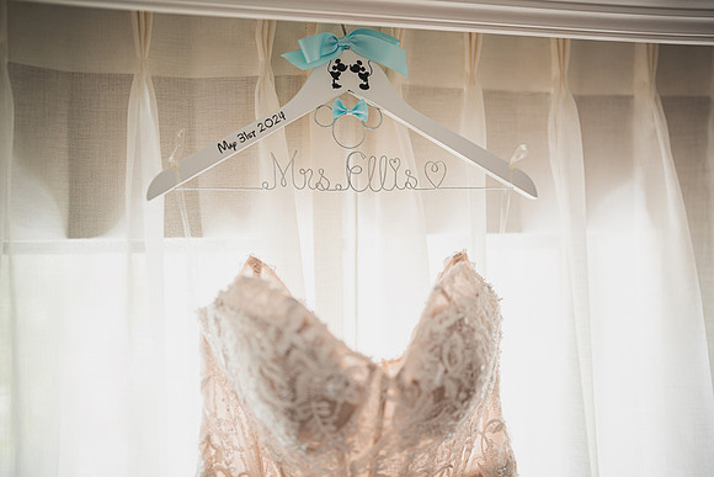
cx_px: 357
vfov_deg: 27.0
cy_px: 238
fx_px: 992
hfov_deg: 39.6
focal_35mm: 50
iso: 400
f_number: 1.2
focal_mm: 50
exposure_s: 1/250
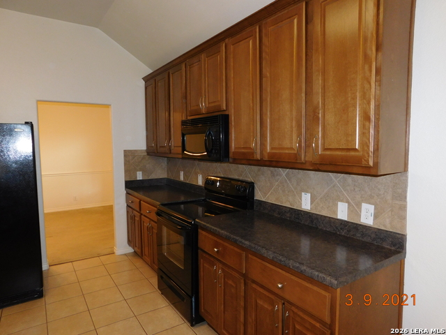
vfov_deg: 58.9
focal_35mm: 23
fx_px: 296
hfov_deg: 73.9
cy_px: 168
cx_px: 223
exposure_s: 1/30
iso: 200
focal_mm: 4
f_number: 3
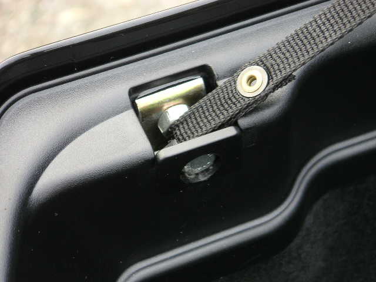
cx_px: 188
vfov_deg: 13.3
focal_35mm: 111
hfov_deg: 17.7
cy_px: 141
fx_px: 1206
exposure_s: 1/30
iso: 100
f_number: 3.6
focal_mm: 17.1
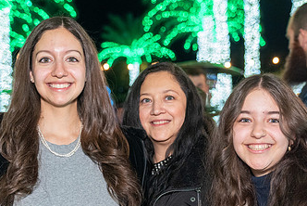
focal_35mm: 89
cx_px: 167
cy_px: 131
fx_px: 760
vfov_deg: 15.4
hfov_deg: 22.8
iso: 3200
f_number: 4
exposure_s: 1/50
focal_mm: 51
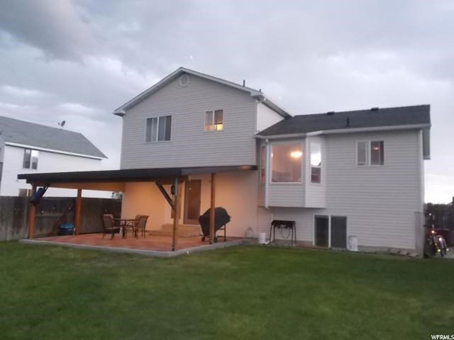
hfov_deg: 60.0
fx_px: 393
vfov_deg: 46.8
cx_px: 227
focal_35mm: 30
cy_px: 170
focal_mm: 5.3
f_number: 3.4
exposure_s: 1/40
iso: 450
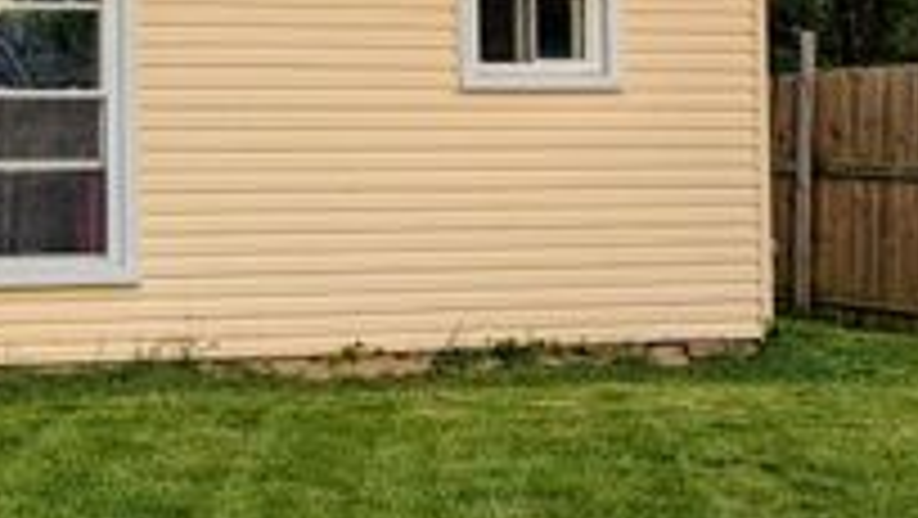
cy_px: 41
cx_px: -58
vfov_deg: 18.5
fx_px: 1559
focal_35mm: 64
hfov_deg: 29.9
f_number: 1.68
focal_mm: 6.9
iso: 28
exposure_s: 1/493
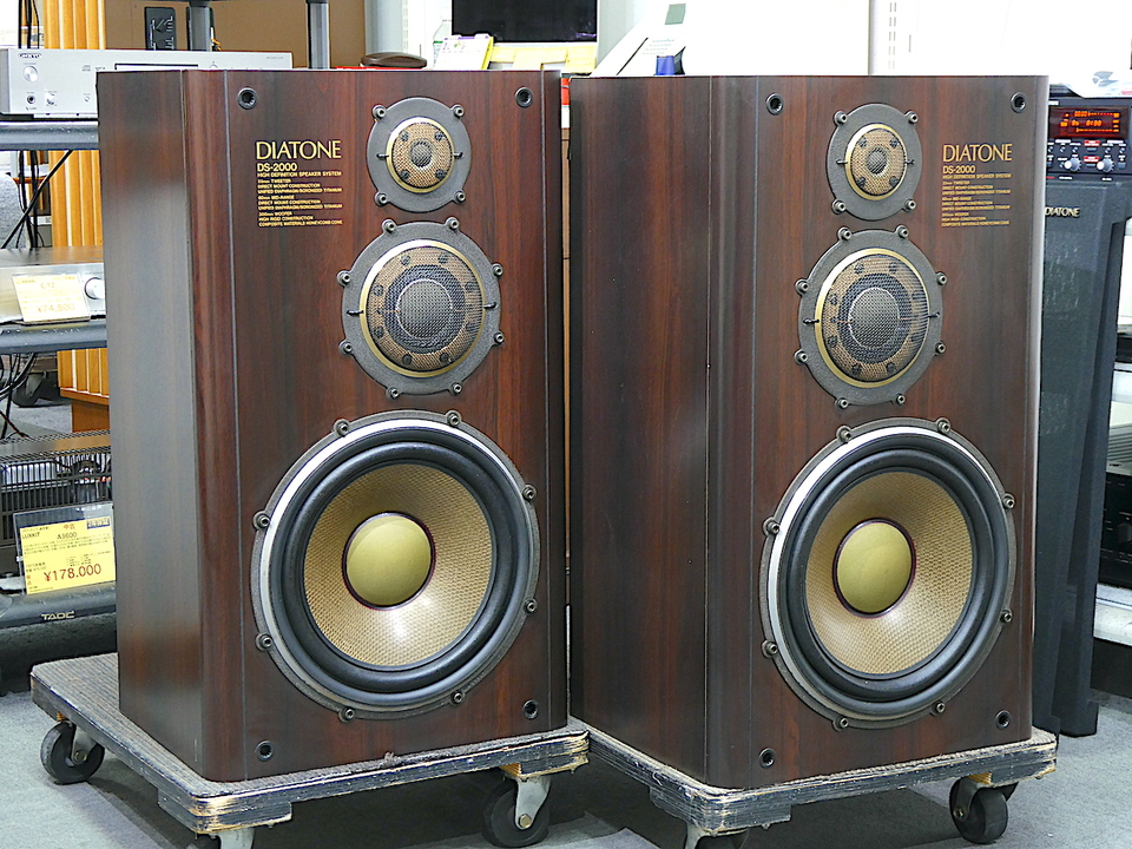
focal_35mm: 65
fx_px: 2126
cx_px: 566
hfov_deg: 29.8
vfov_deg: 22.6
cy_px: 424
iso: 200
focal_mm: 11.7
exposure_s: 1/2
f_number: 5
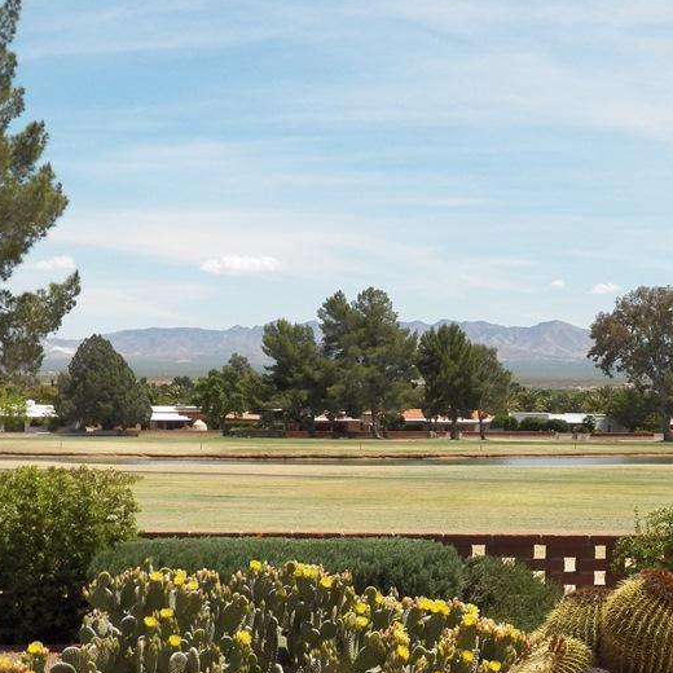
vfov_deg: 25.1
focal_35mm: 68
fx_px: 1496
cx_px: 515
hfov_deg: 25.0
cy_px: 479
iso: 125
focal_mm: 7.1
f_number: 4
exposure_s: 1/1600
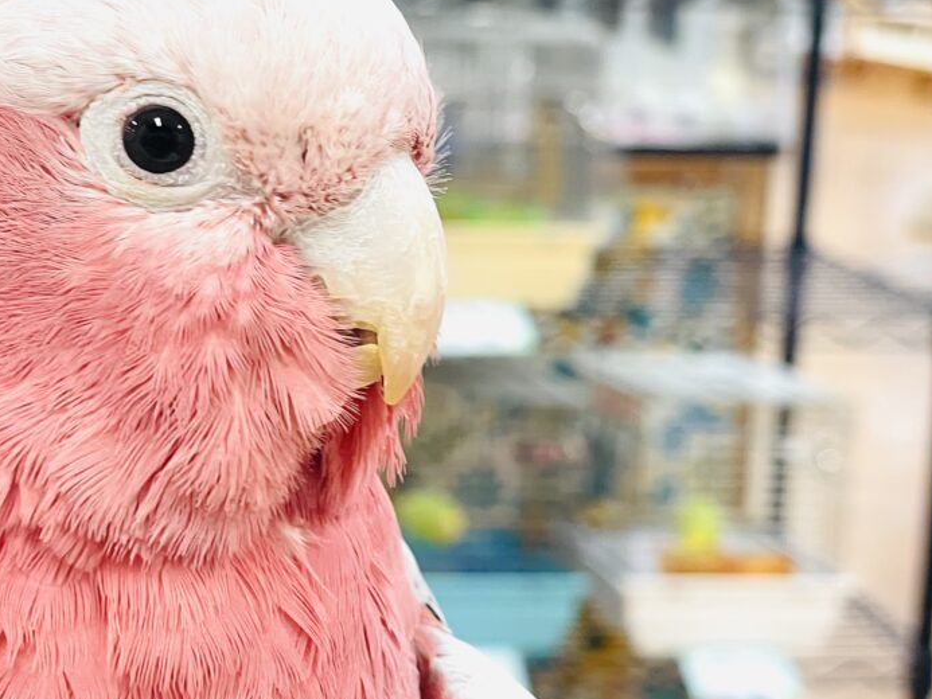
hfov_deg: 21.4
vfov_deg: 16.4
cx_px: 157
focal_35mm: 90
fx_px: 2424
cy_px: 421
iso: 160
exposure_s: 1/99
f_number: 2
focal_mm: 6
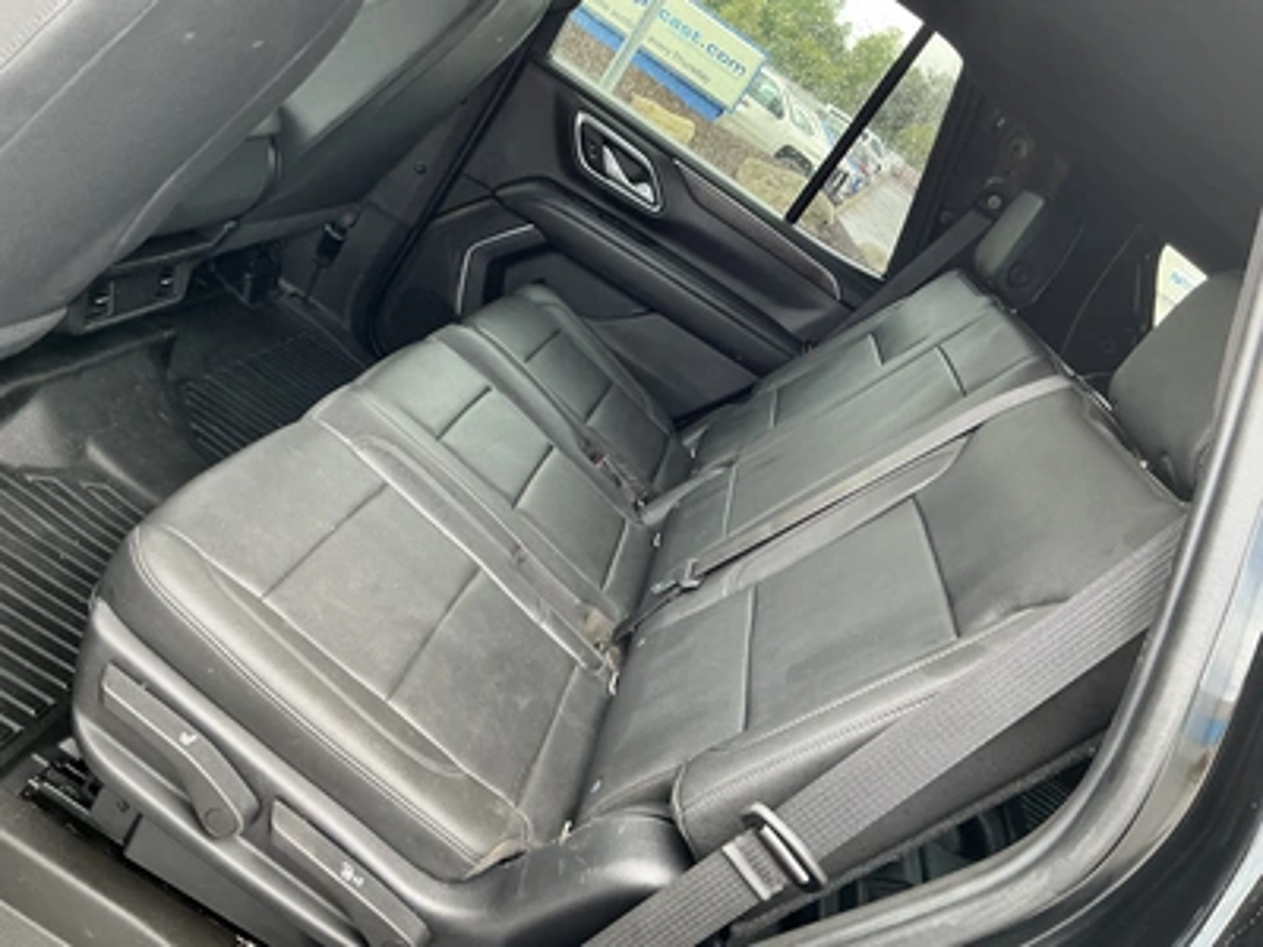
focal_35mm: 28
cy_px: 474
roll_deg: -36.2
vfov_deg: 49.7
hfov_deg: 63.4
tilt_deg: -21.0
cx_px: 632
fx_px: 1022
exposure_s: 1/60
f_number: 1.8
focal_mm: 3
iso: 80
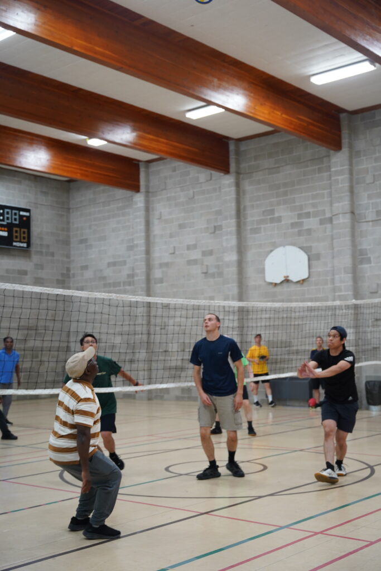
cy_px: 286
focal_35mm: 46
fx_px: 738
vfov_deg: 42.3
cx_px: 190
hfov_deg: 29.0
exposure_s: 1/160
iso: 1600
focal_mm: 46.5
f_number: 3.2
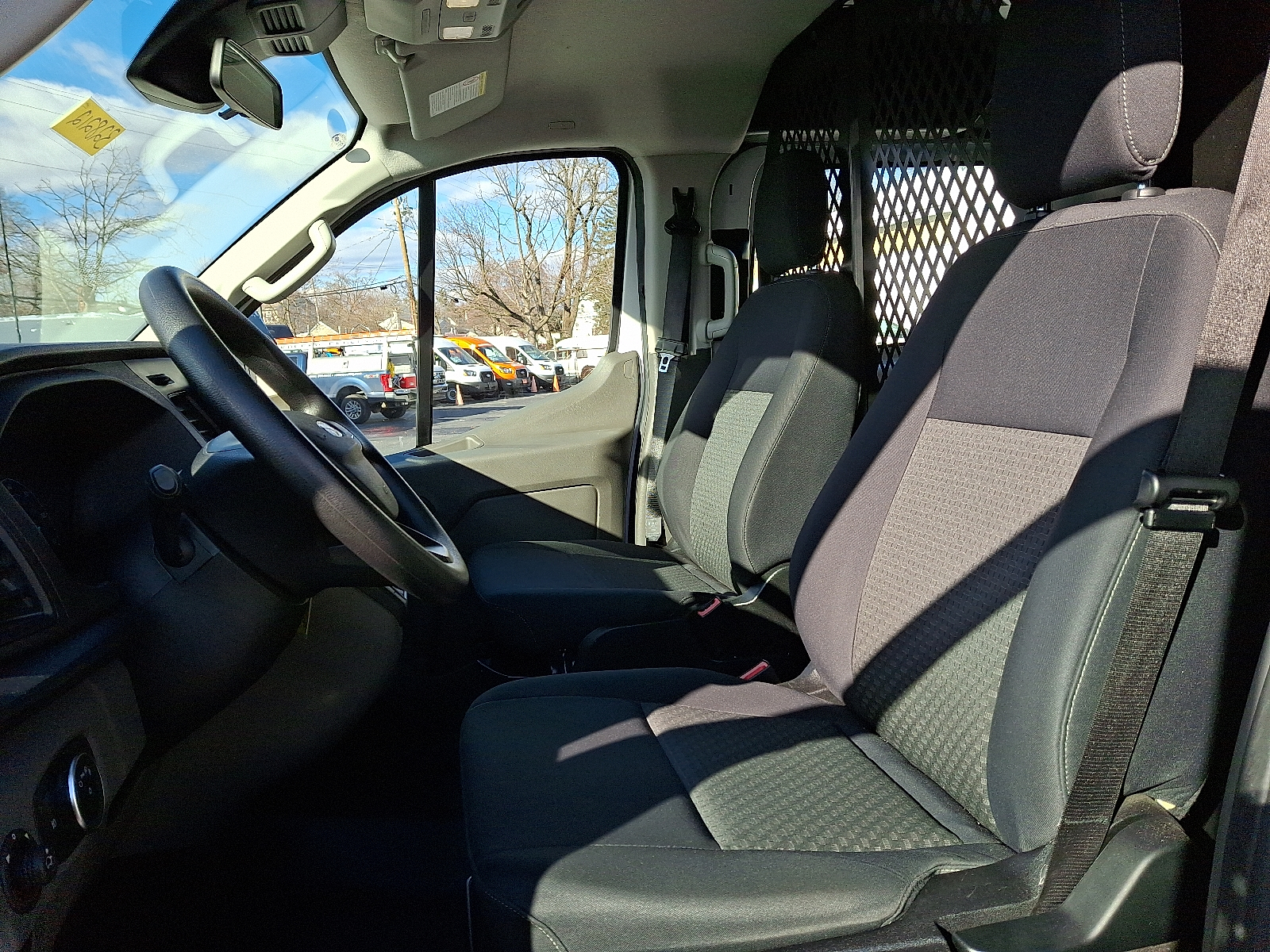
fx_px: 917
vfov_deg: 54.9
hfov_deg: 69.4
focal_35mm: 25
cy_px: 476
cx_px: 635
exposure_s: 1/588
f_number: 1.8
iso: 25
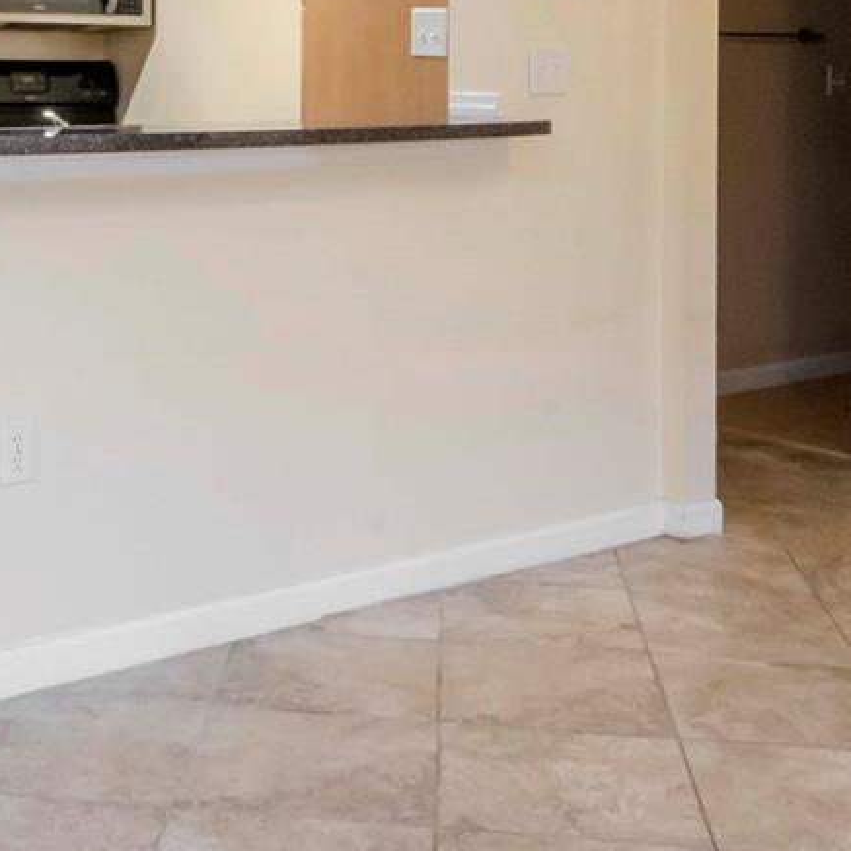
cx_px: 166
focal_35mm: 56
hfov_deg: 29.8
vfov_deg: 29.7
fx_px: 1558
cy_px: 144
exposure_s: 1/3
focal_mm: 12
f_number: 18
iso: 640
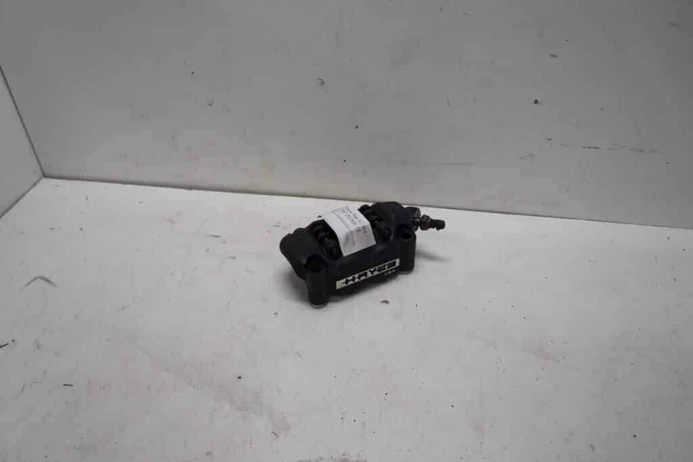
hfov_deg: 67.4
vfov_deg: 47.9
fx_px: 520
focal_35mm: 27
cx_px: 346
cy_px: 231
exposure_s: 1/60
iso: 125
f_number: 5
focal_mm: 18
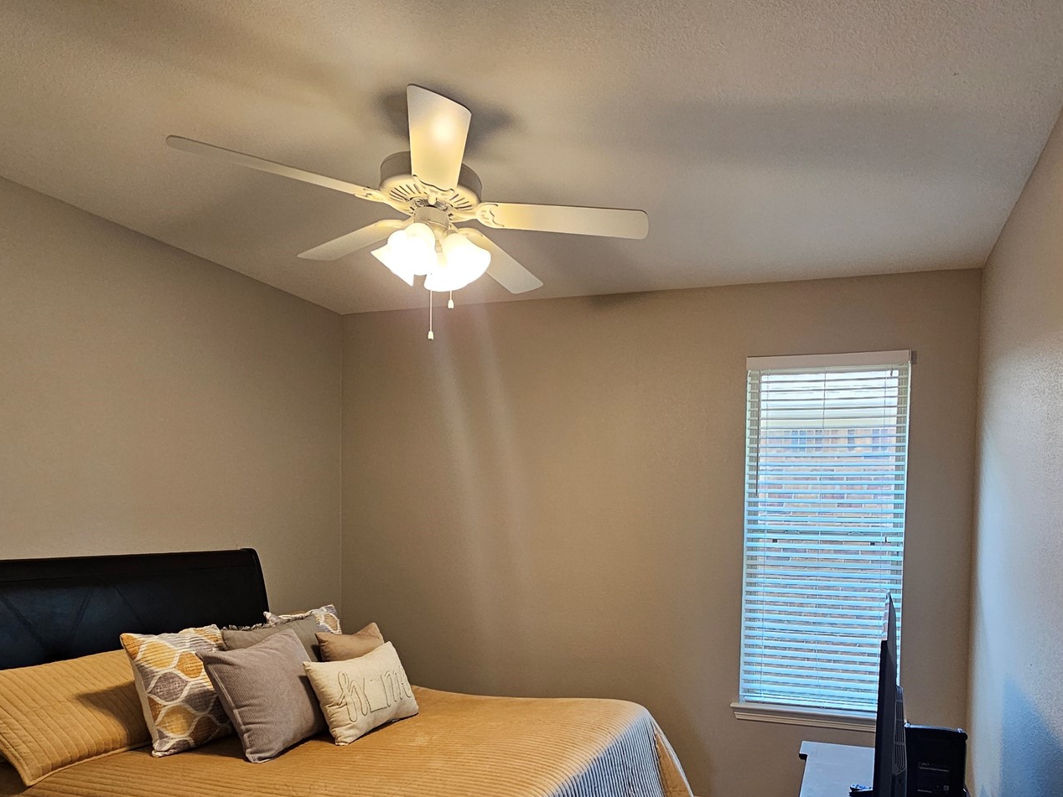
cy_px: 538
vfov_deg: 61.7
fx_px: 645
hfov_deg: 77.5
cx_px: 668
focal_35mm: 21
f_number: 2.2
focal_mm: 2.2
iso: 160
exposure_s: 1/60
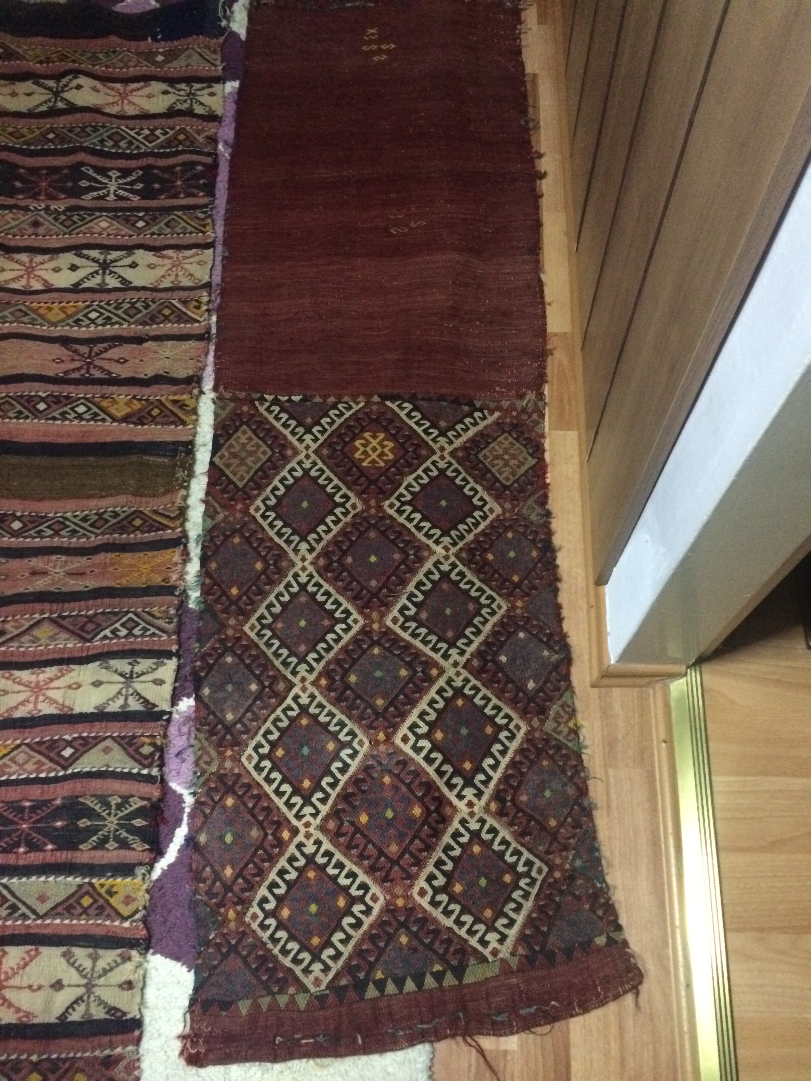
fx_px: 906
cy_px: 540
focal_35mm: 29
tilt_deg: -65.9
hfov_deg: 48.2
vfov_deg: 61.7
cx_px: 406
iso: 500
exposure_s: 1/17
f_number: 2.2
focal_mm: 4.15
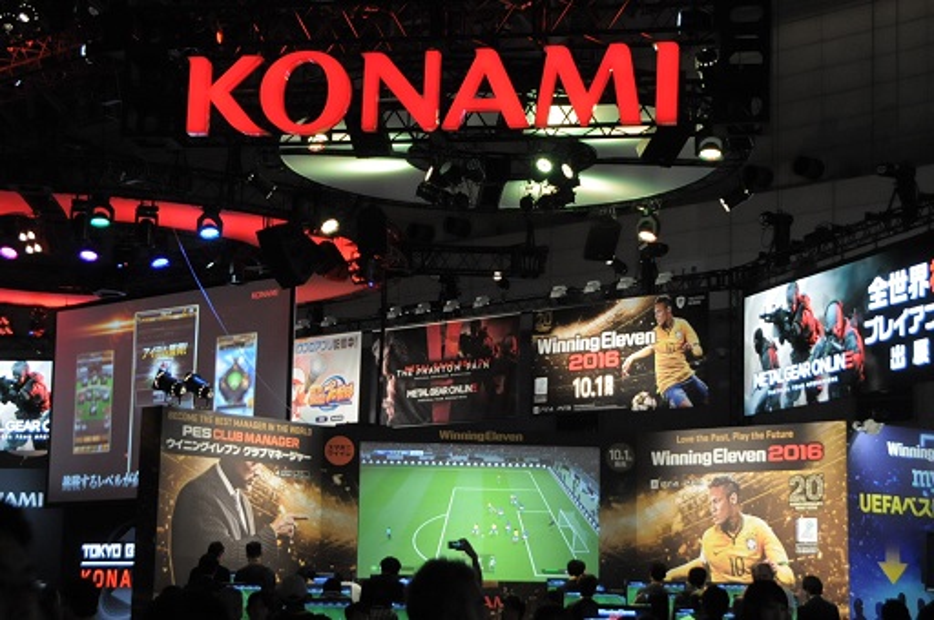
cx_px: 467
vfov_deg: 28.0
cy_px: 310
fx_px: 1244
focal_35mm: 48
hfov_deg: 41.2
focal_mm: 32
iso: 1250
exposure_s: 1/100
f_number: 4.2
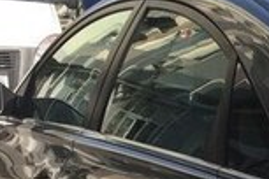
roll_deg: -1.4
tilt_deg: -19.7
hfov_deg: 14.9
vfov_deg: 9.9
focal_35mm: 130
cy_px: 343
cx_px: 376
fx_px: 971
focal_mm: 4.15
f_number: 2.2
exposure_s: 1/1140
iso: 32
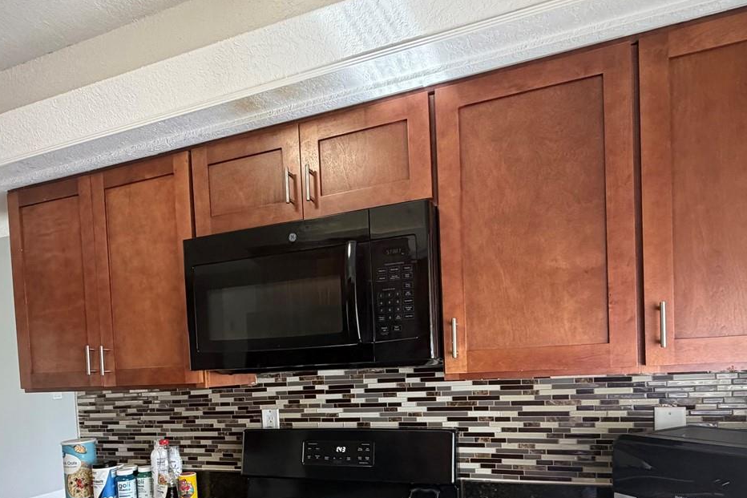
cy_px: 388
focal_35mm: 25
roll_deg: +2.6
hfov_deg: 71.4
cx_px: 350
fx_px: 519
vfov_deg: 48.8
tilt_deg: -2.9
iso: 250
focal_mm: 2.22
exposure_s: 1/120
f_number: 2.2
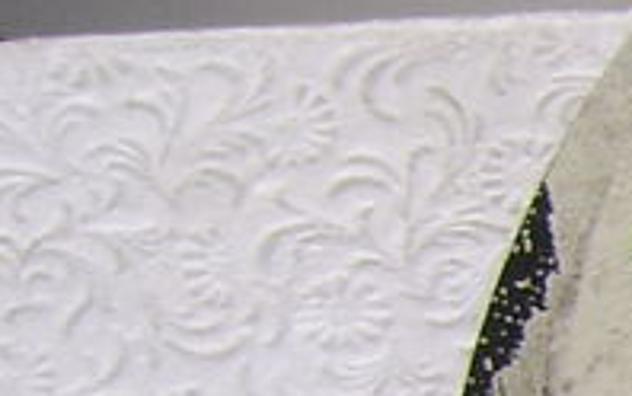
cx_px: 1484
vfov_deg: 6.9
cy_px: 629
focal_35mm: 187
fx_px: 3223
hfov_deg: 9.9
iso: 100
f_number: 2.8
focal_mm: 5.95
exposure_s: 1/5
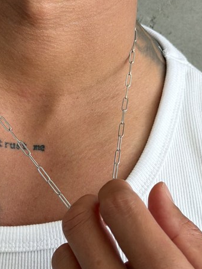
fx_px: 661
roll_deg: -1.7
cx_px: 34
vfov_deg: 23.0
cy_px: 101
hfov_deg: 17.2
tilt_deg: -10.0
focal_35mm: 85
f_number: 1.78
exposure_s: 1/121
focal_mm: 6.76
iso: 80
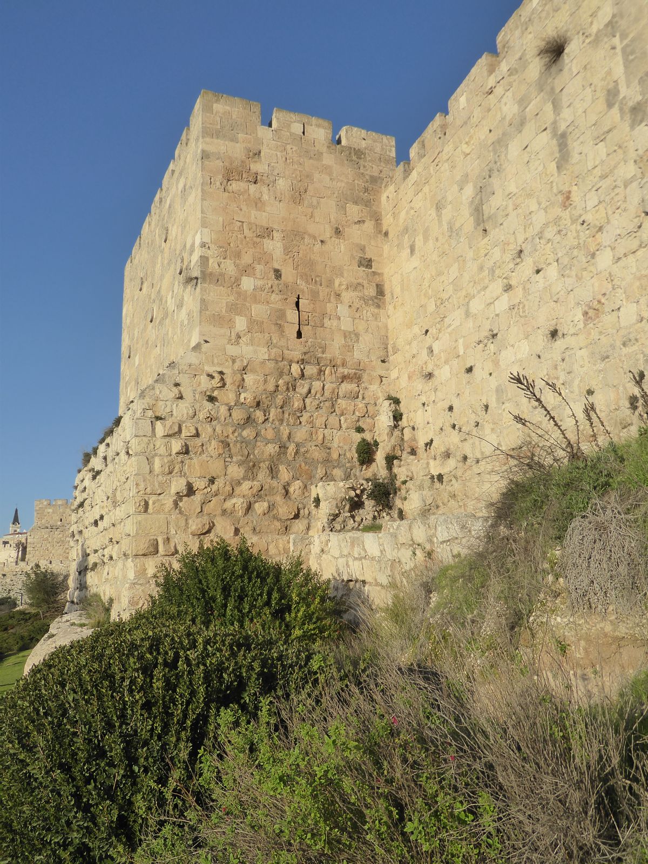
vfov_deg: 61.7
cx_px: 324
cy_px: 432
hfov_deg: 48.2
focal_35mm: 29
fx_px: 724
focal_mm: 5
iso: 160
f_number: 3.5
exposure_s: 1/1300
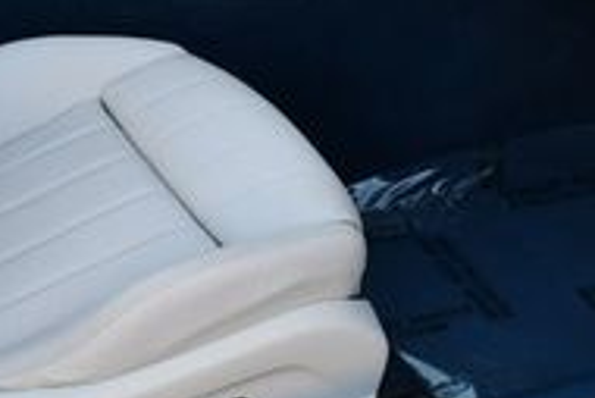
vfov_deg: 11.2
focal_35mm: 121
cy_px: -44
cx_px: 172
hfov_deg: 16.8
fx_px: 2001
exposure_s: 1/250
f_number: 4.5
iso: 400
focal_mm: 18
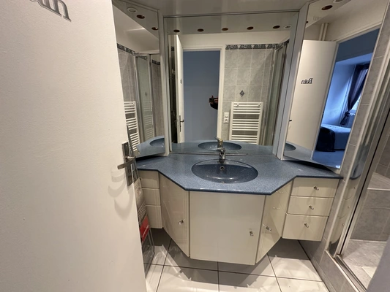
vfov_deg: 85.7
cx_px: 195
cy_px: 146
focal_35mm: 14
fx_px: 158
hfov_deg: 102.1
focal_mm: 2.22
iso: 200
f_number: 2.2
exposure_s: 1/100
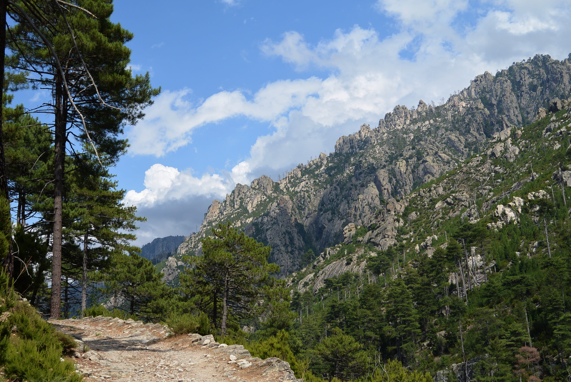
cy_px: 191
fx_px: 778
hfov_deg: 40.3
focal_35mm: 49
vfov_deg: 27.6
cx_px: 286
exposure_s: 1/1000
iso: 100
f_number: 5
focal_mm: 18.2
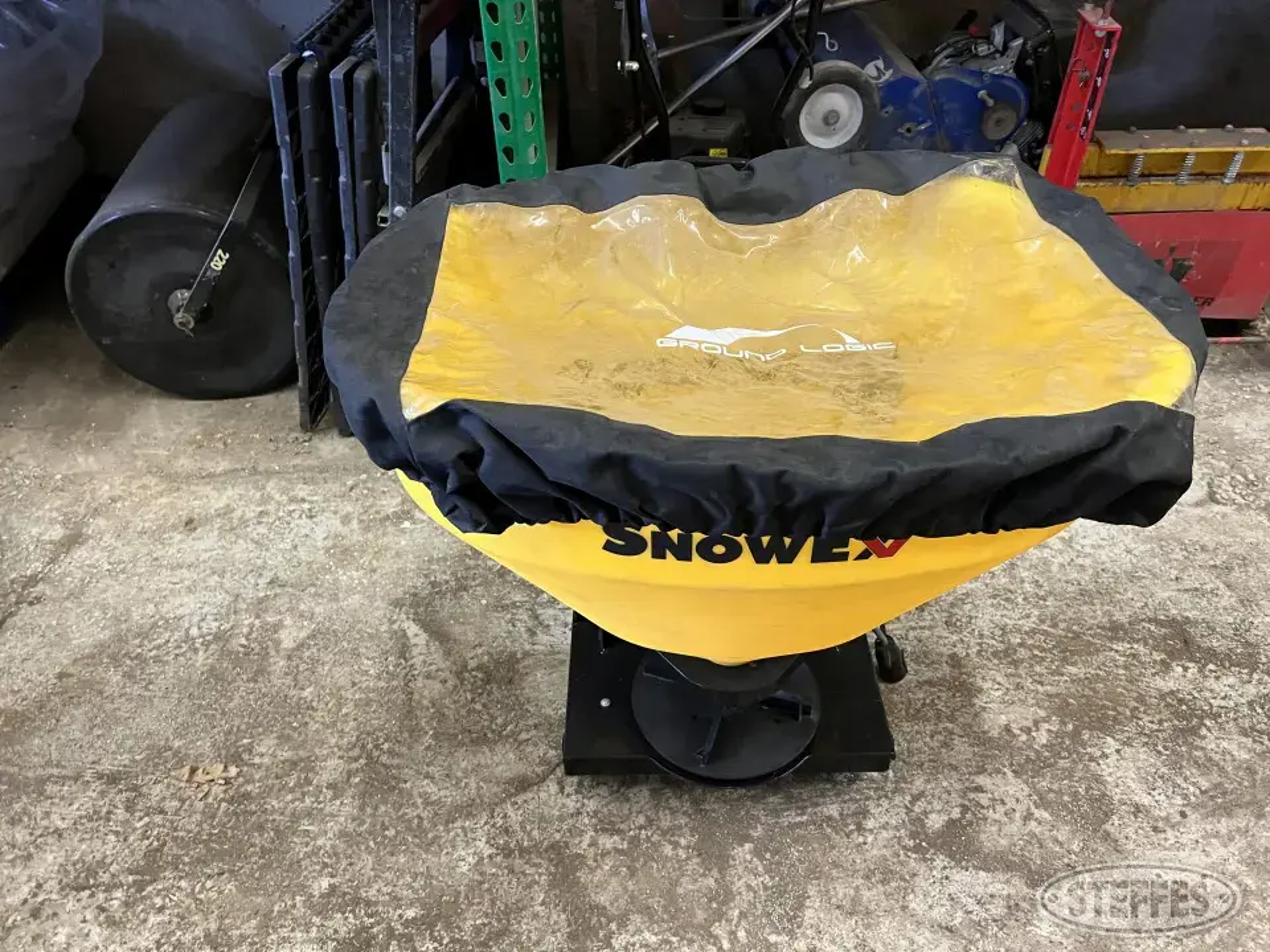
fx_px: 954
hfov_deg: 67.3
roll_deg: -0.2
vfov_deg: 53.1
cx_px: 635
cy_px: 476
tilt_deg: -43.6
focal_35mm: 26
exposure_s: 1/60
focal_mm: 5.7
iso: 400
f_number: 1.5
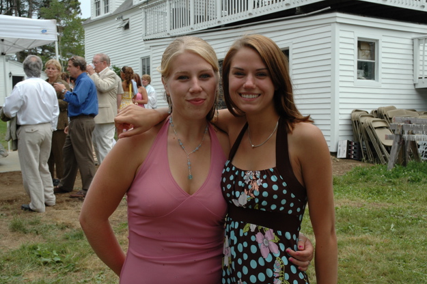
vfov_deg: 30.1
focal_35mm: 45
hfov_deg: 44.1
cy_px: 144
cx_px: 217
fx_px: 528
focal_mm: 29
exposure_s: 1/250
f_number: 8
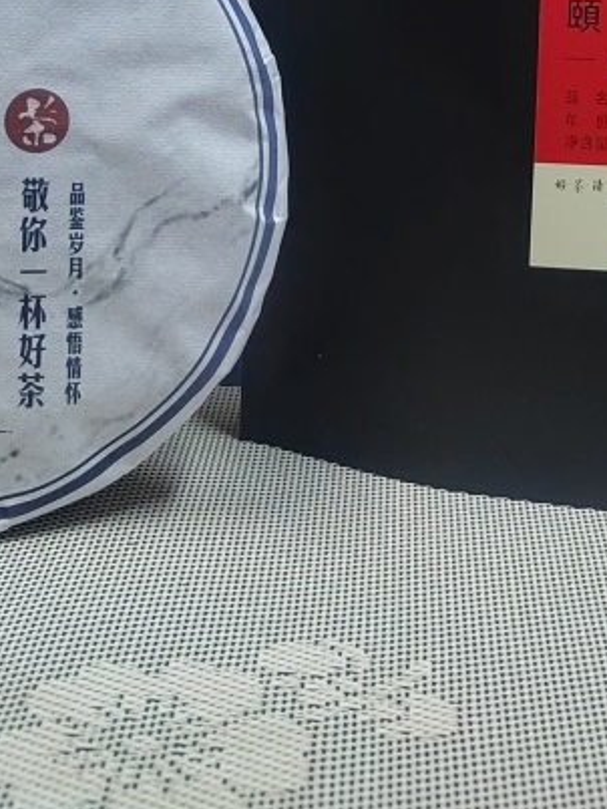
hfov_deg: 24.0
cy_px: -166
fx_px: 1425
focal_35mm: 61
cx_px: 346
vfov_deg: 27.7
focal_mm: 5.52
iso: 2309
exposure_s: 1/100
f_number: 1.9
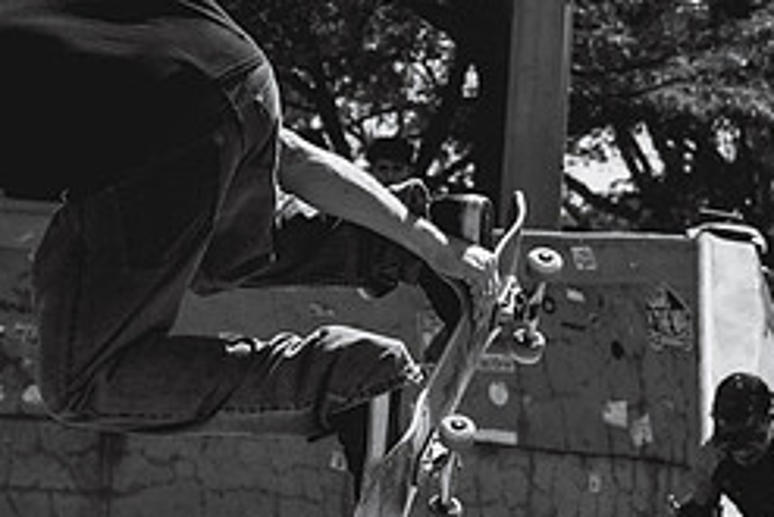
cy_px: 544
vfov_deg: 5.6
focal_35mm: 247
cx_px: 276
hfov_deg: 8.3
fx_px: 5313
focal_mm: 70
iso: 200
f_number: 8
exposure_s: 1/1000
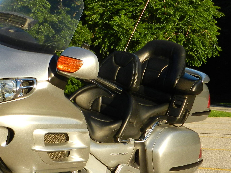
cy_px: 136
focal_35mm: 80
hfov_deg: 24.3
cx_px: 84
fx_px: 534
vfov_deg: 18.3
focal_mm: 5.6
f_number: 4
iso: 160
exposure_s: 1/400
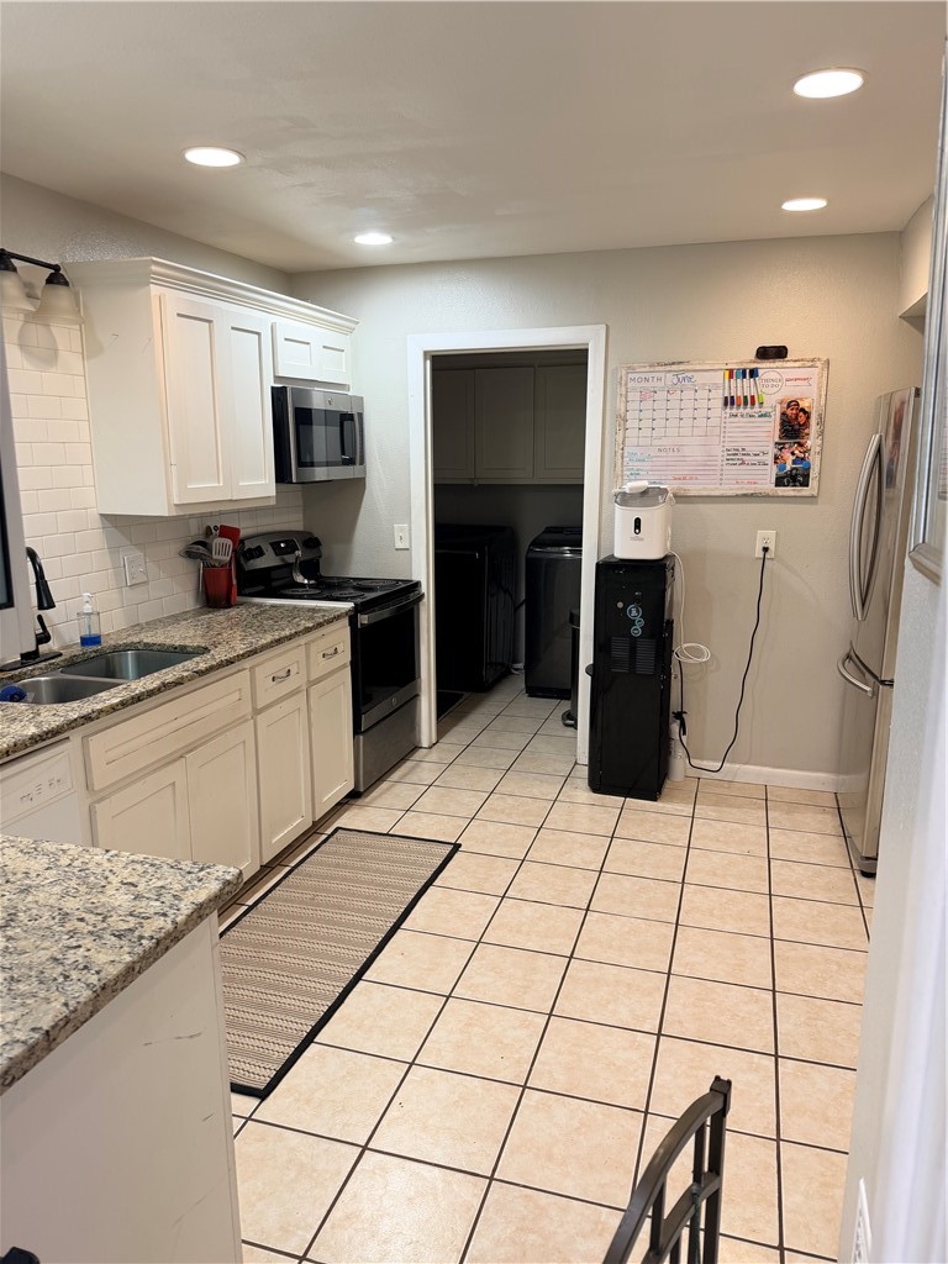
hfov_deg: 56.8
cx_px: 474
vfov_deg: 71.6
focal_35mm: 24
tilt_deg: -11.0
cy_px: 632
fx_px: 876
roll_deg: +0.5
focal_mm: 6.76
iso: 125
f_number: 1.78
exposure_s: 1/60
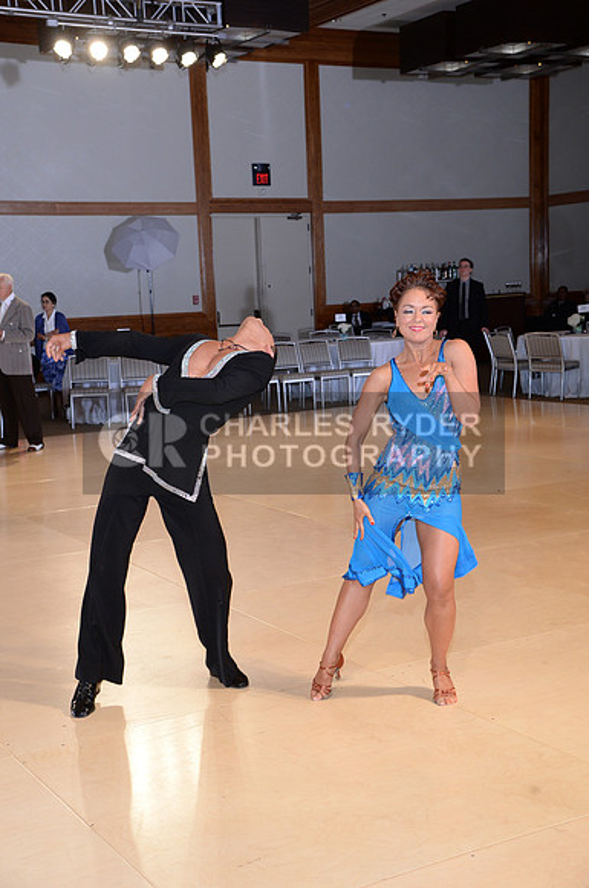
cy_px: 444
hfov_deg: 26.9
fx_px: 1231
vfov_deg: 39.6
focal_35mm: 50
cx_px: 294
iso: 1250
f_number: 5.6
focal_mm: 50
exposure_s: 1/250
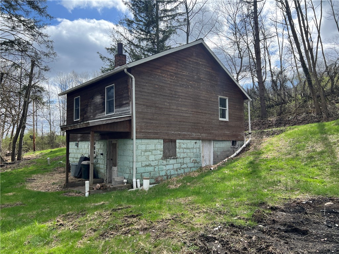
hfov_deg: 67.3
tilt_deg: +3.8
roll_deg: +0.5
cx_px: 170
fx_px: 255
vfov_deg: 53.1
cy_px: 127
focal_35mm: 26
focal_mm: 5.7
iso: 50
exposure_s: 1/2299
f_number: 1.5
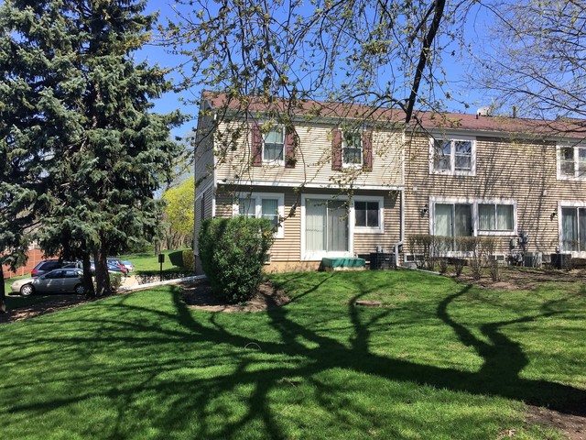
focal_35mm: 29
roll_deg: -1.2
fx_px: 491
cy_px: 220
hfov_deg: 61.7
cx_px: 293
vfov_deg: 48.2
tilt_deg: +2.3
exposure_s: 1/1276
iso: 32
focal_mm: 4.15
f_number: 2.2
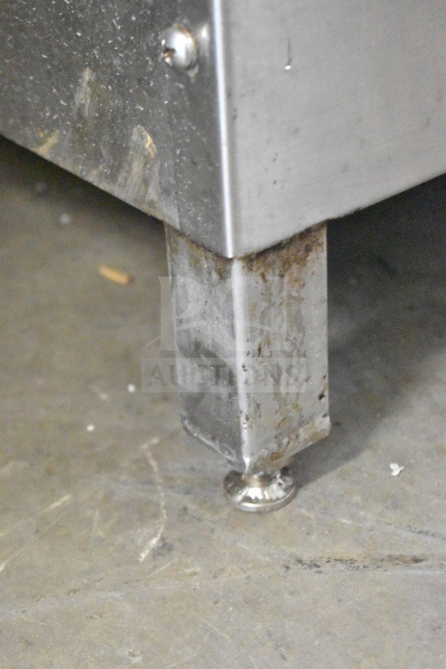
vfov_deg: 24.6
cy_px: 334
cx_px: 223
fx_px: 1533
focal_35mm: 82
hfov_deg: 16.6
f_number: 5.6
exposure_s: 1/80
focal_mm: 55
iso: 25600
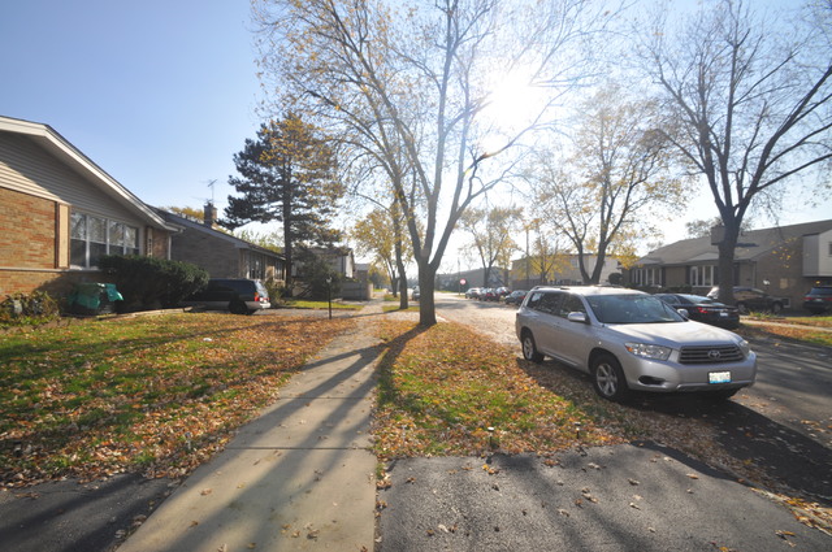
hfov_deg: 100.5
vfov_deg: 77.2
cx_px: 416
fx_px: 346
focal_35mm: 15
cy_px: 276
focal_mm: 10
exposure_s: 1/200
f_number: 14
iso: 200
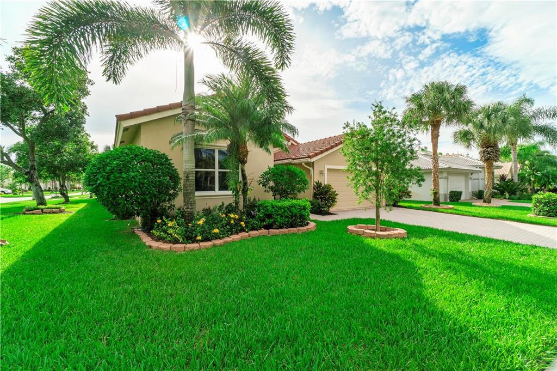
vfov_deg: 77.2
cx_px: 278
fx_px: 232
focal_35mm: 15
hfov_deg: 100.4
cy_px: 186
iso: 100
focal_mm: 10
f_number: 11
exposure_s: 1/160
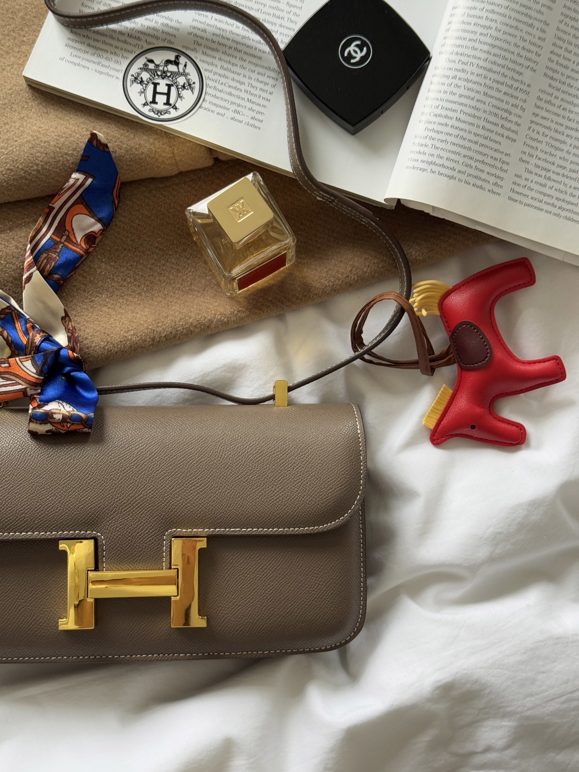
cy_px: 386
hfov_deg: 30.3
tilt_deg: -84.2
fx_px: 1070
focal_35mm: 48
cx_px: 290
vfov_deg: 39.7
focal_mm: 6.76
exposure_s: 1/60
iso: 100
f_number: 1.78
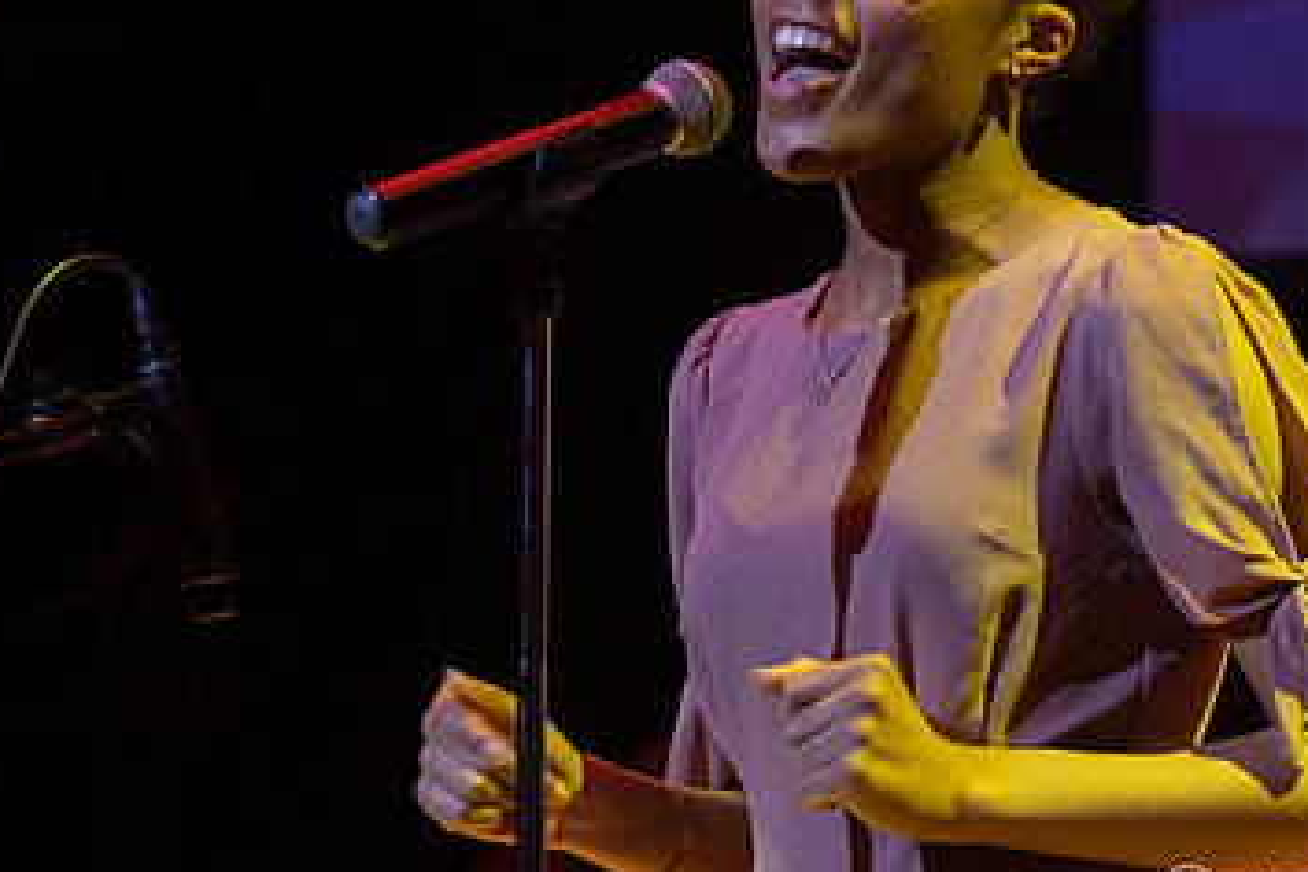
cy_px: 169
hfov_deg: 10.5
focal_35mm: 195
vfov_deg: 7.0
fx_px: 7084
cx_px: 863
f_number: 2.8
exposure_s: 1/200
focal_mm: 70
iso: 1600
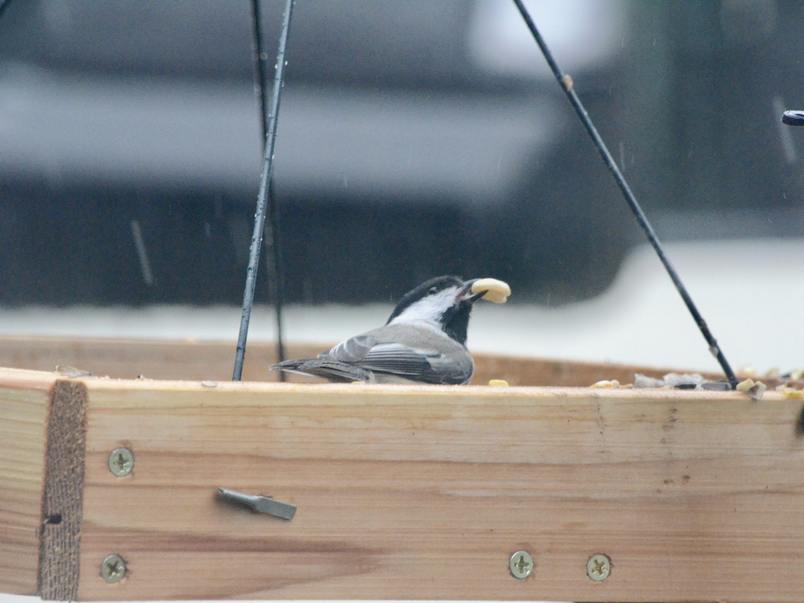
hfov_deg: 4.0
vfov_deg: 3.0
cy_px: 301
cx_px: 450
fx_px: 11381
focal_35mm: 490
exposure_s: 1/320
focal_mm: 300
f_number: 10
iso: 6400
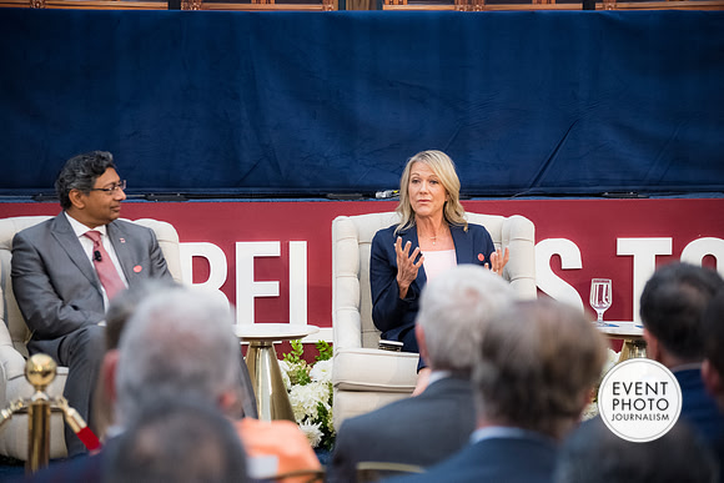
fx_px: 2333
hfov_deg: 17.6
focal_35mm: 116
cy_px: 242
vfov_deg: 11.8
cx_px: 362
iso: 3200
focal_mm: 116
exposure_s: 1/400
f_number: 4.8
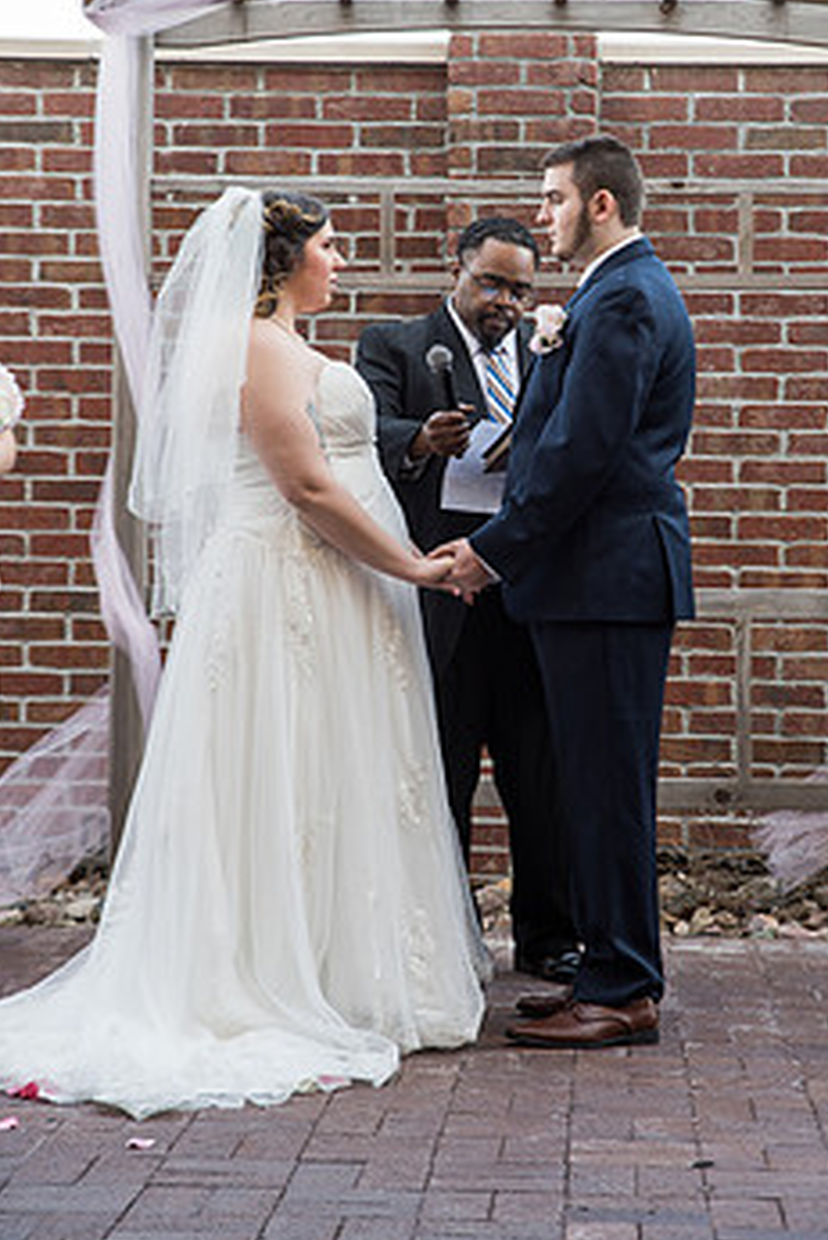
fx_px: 3136
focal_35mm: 91
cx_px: 480
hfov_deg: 15.0
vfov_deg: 22.3
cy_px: 466
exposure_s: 1/200
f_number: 3.5
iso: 250
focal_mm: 70
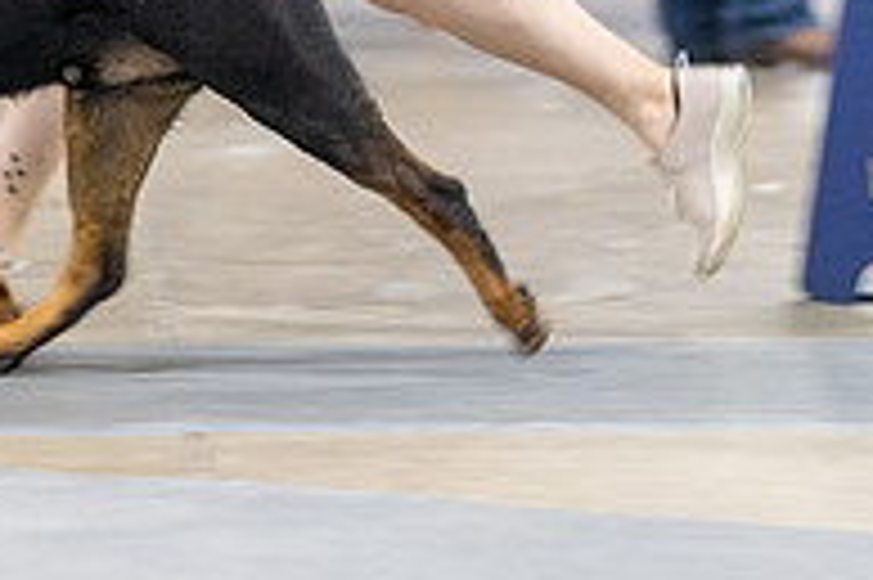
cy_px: -97
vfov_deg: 3.1
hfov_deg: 4.6
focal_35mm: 443
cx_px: -94
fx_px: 10733
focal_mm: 148
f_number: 2.8
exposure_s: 1/160
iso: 3200
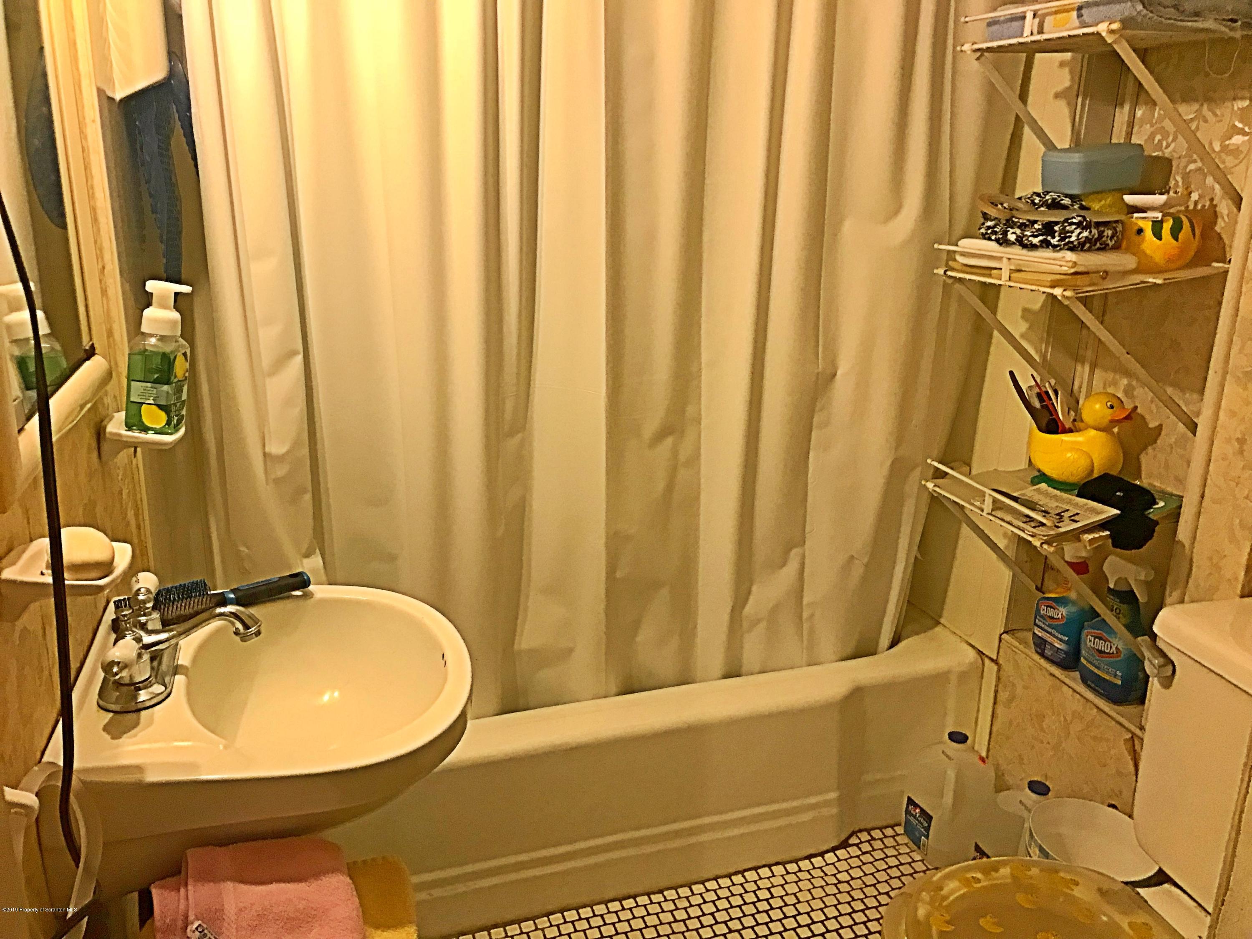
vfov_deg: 49.7
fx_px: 1013
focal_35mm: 28
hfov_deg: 63.4
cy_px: 470
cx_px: 626
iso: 64
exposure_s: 1/15
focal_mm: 3.99
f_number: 1.8
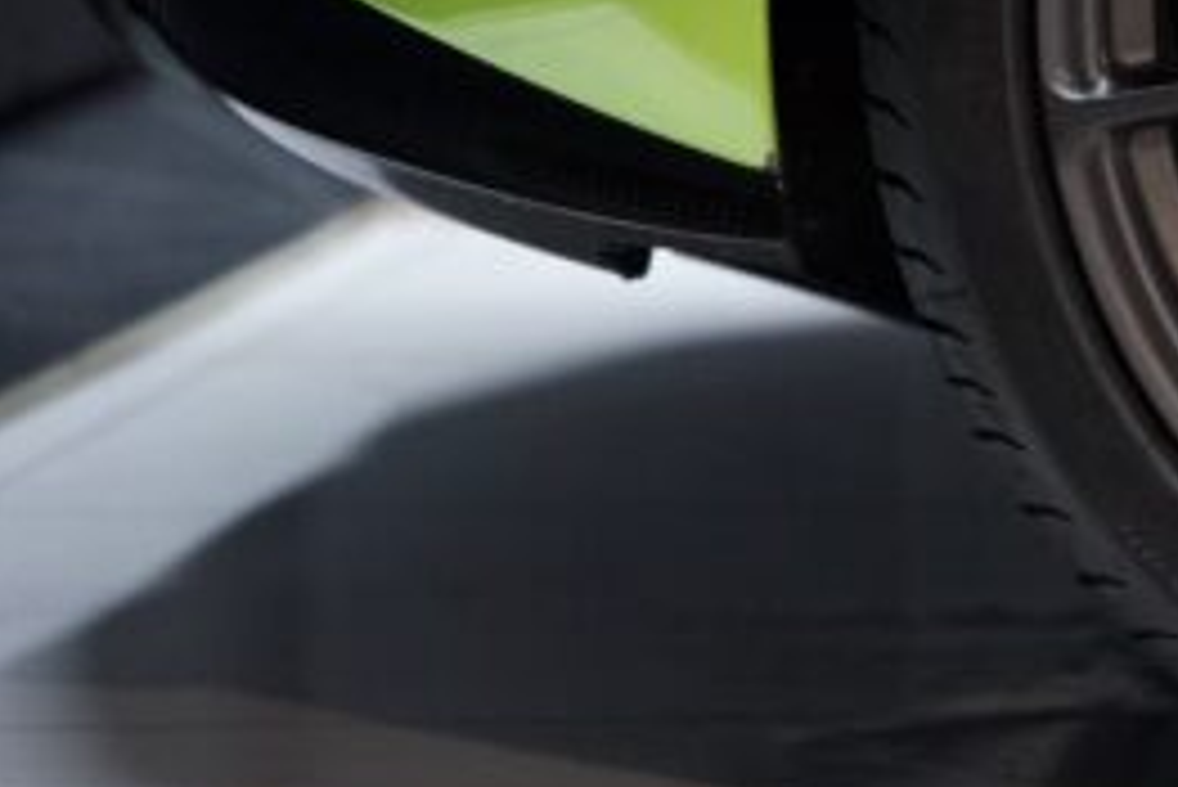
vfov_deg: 6.7
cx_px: 1718
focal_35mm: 205
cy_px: -13
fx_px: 6711
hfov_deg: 9.8
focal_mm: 70
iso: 3200
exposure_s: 1/100
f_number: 2.8
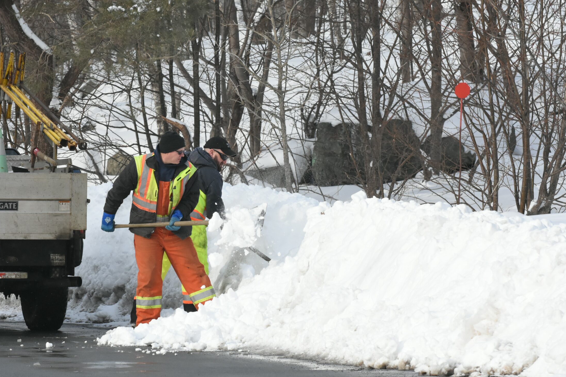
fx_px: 3971
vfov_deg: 5.4
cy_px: 209
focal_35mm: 253
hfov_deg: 8.2
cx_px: 239
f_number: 8
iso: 2000
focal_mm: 145
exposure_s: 1/2500
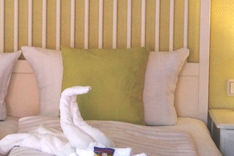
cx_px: 70
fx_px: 938
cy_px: 33
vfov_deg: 9.5
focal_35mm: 144
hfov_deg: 14.2
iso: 1000
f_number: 4.5
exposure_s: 1/60
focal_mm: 35
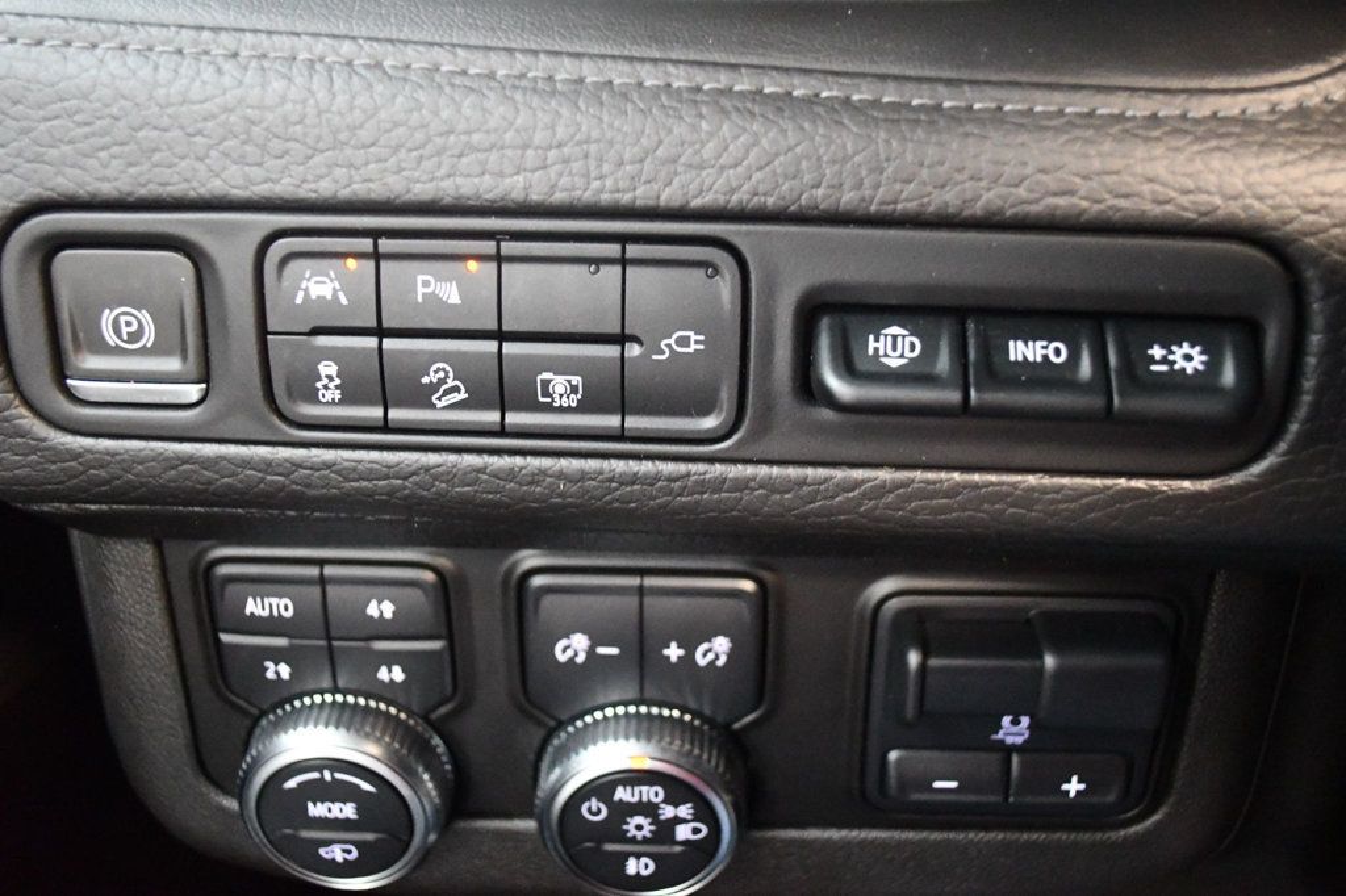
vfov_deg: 34.2
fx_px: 1458
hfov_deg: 49.6
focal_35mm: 39
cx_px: 673
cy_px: 448
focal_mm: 26
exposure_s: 1/60
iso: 11400
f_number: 4.2
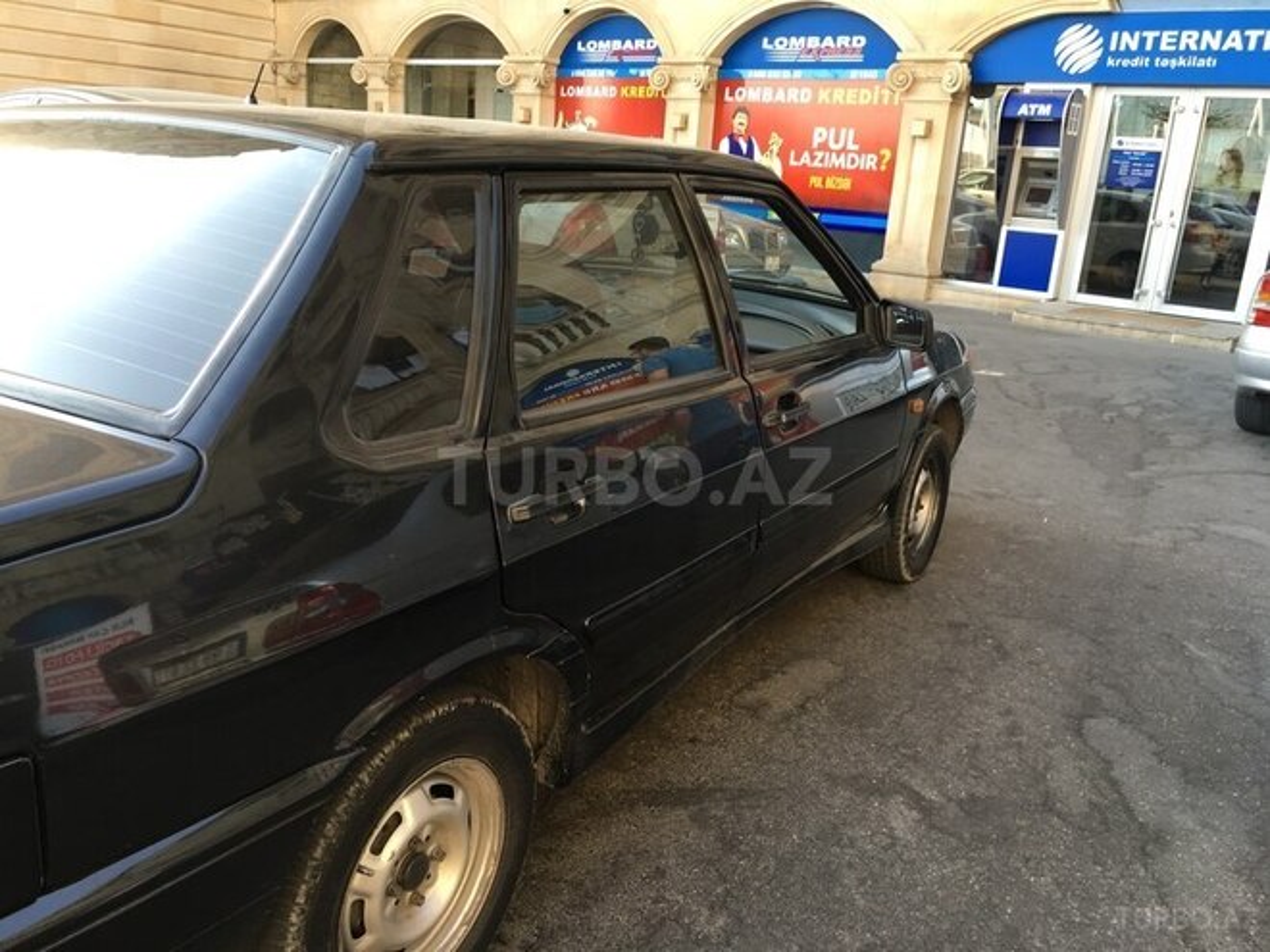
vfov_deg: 48.2
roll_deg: -4.0
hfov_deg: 61.7
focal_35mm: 29
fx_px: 1064
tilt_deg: -14.9
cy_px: 476
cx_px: 635
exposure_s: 1/100
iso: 32
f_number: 2.2
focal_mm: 4.15
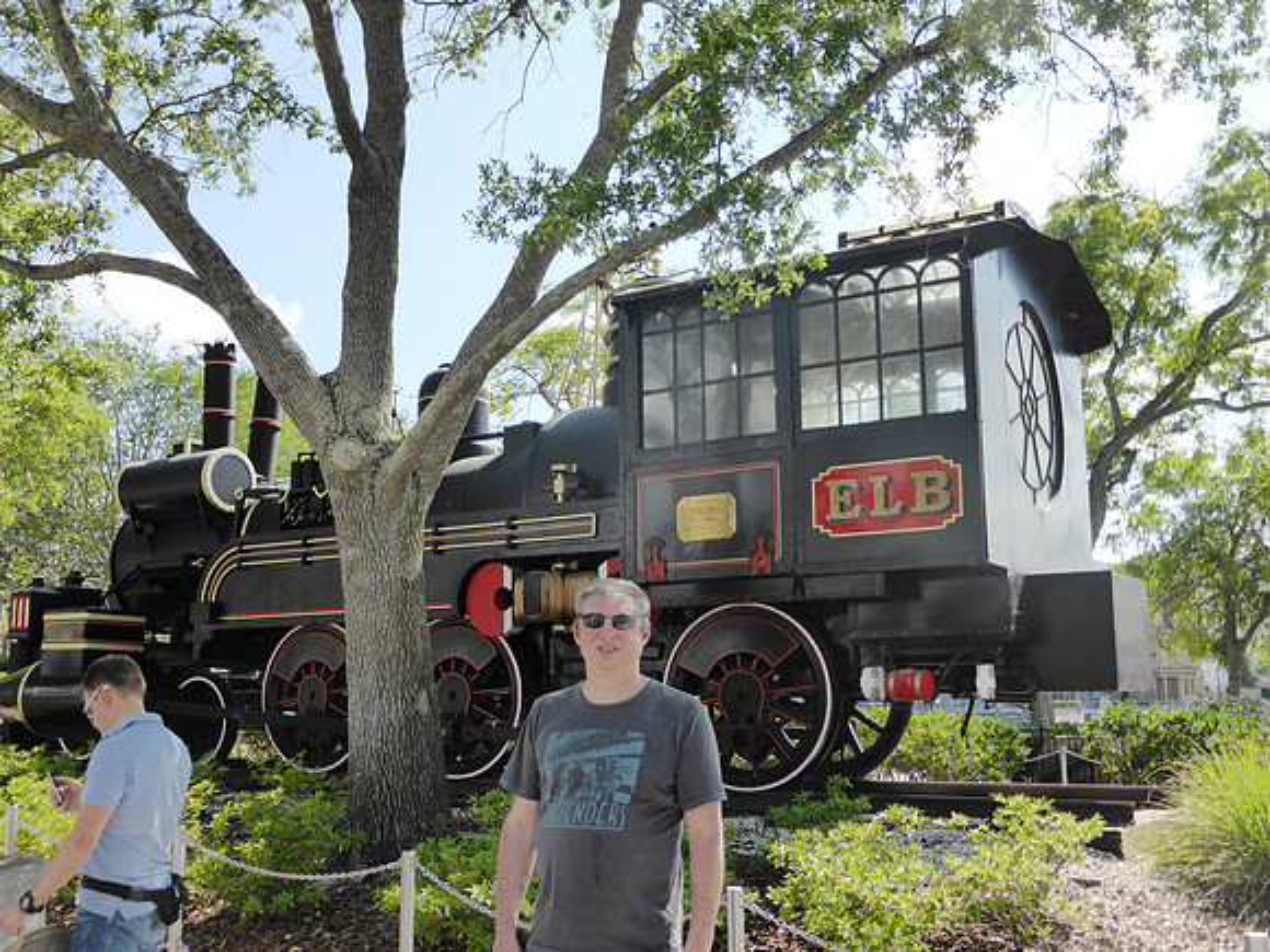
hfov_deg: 52.6
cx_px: 635
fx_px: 1284
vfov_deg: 40.7
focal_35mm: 35
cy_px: 476
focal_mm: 6.1
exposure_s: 1/640
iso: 200
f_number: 3.7
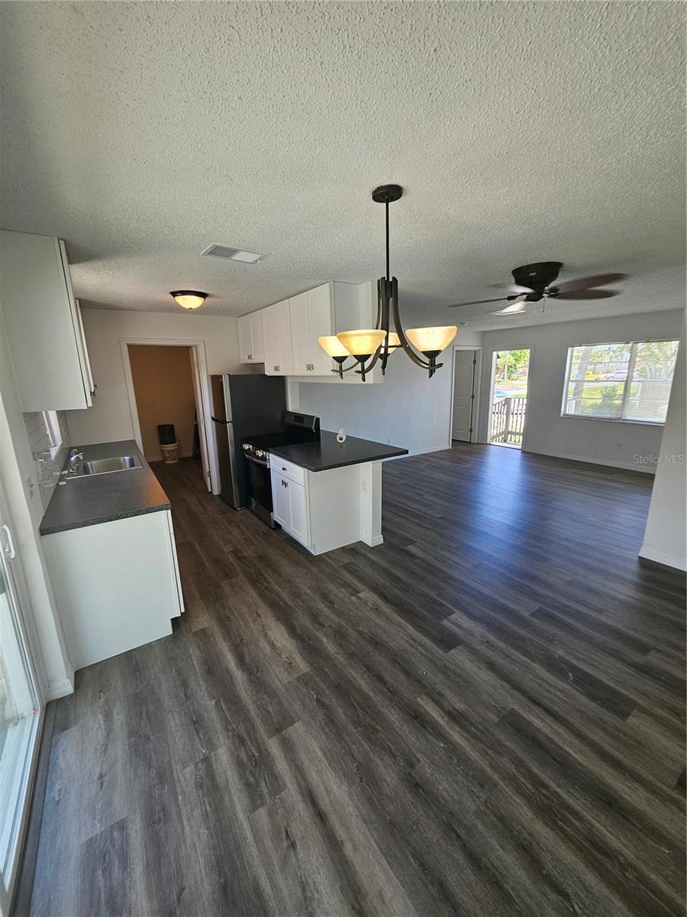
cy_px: 458
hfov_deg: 89.9
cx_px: 344
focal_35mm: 13
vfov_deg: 106.2
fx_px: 344
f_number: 2.2
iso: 32
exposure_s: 1/60
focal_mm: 1.74
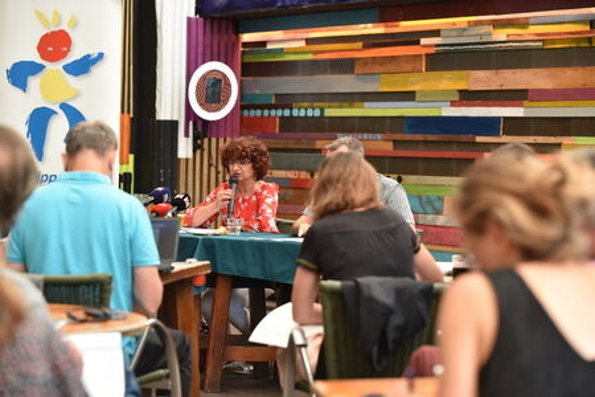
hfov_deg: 19.5
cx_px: 298
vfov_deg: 13.0
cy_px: 198
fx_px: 1735
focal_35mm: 105
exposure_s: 1/320
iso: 1600
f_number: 4
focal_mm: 105
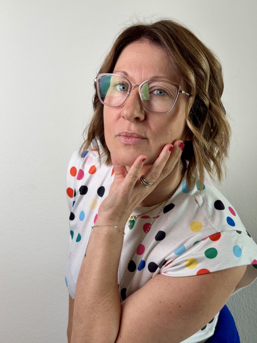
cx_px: 128
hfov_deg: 30.3
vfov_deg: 39.7
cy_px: 172
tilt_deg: -3.0
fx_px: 475
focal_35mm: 48
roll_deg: -2.3
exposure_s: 1/139
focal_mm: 6.76
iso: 50
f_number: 1.78
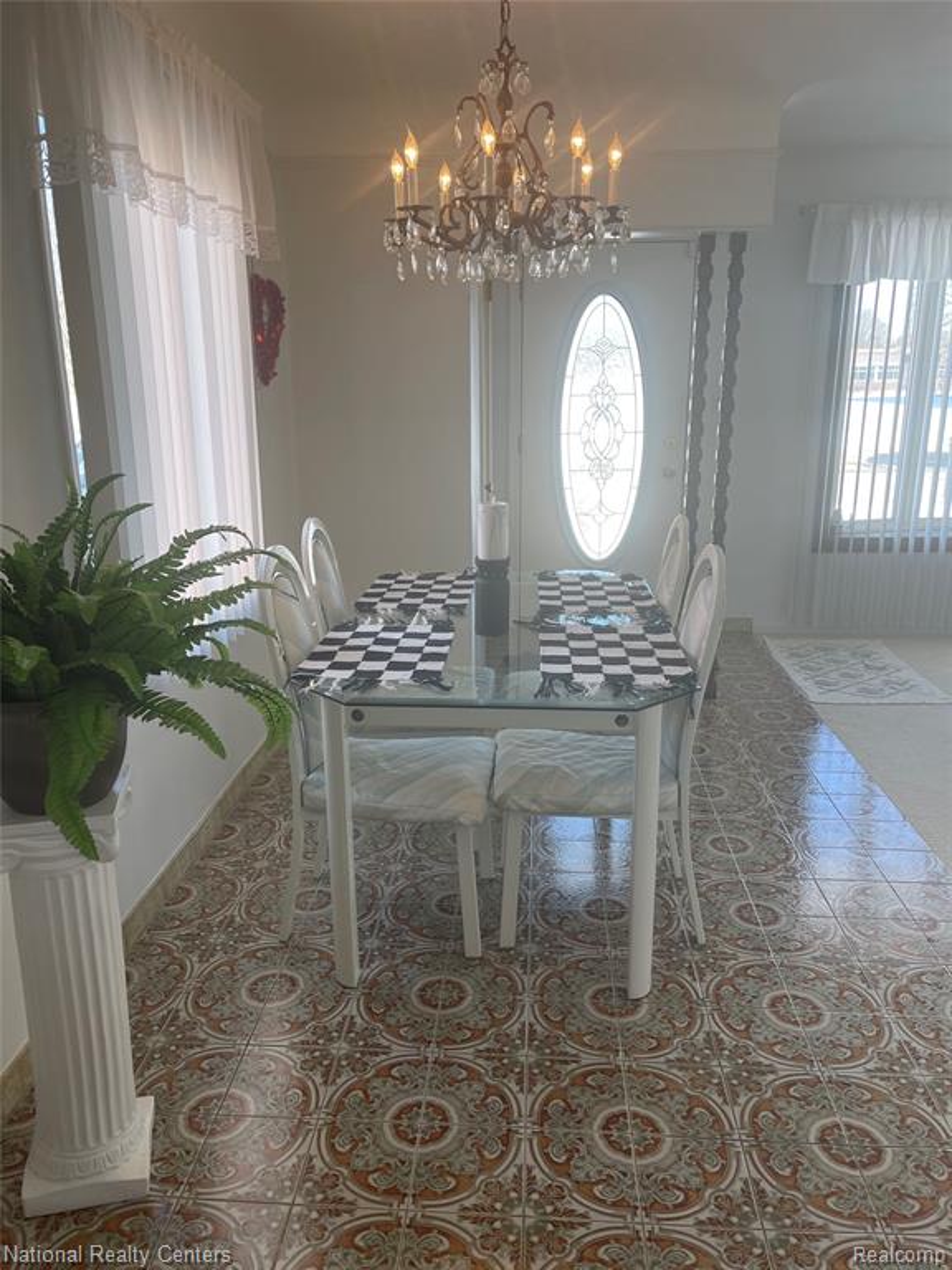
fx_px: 917
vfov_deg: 69.4
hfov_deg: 54.9
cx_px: 476
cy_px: 635
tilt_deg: -14.4
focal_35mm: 25
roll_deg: +0.4
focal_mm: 5.1
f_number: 1.6
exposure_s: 1/120
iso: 32
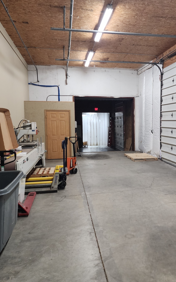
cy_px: 140
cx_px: 124
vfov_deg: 58.2
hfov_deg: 37.7
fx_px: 253
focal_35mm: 33
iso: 400
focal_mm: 6.4
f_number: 1.8
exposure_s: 1/120
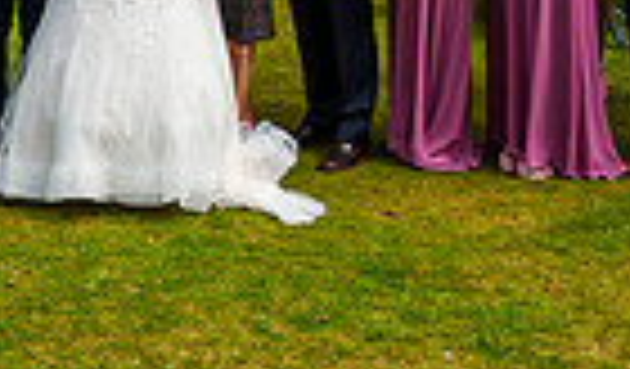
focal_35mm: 155
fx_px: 2615
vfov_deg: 7.9
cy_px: -200
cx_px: -40
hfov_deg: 13.5
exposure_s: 1/5000
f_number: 3.5
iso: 400
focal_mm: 35
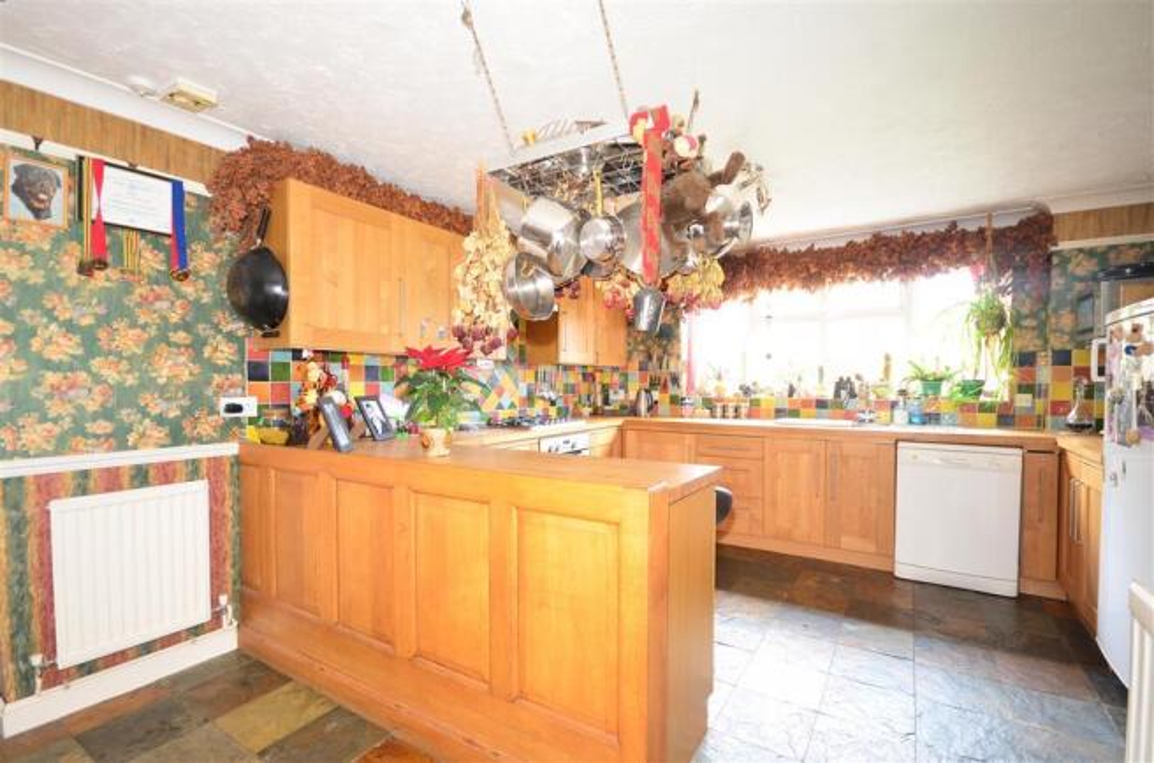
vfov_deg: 77.0
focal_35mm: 15
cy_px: 382
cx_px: 577
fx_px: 480
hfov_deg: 100.5
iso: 200
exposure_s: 4
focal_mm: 10
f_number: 5
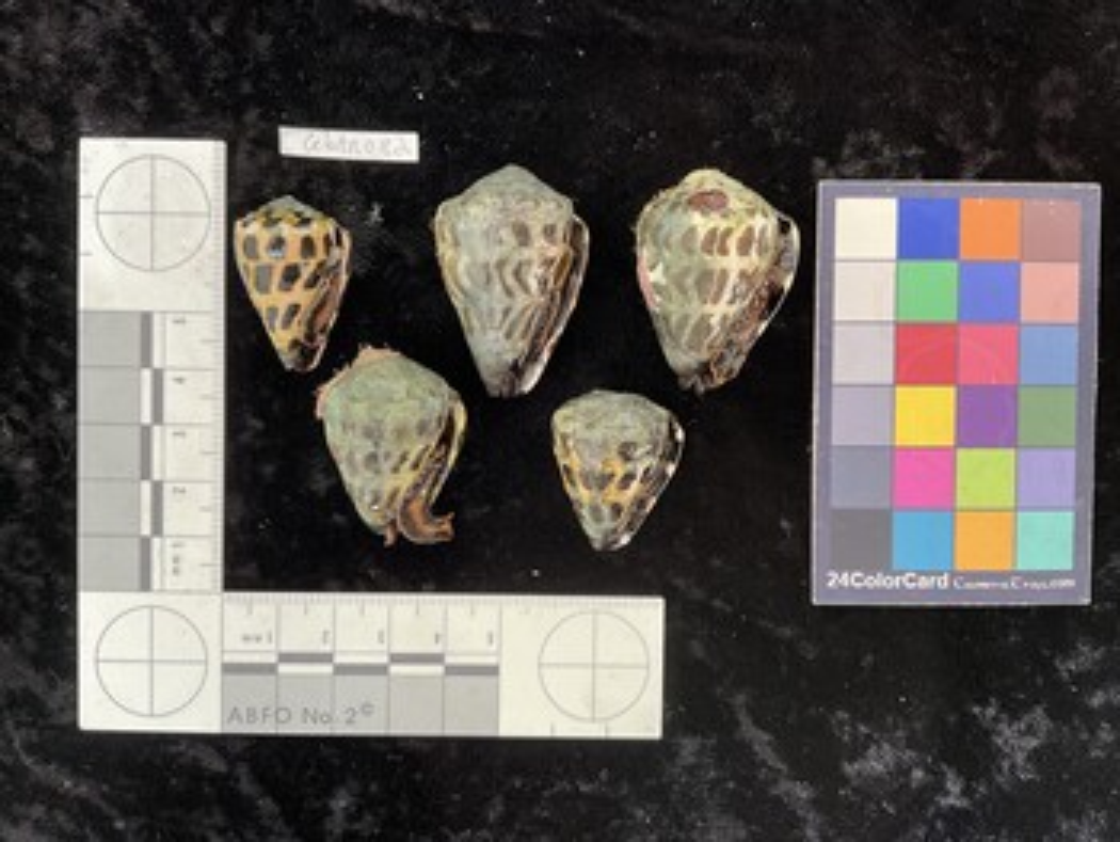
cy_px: 421
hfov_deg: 61.6
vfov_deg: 48.3
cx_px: 560
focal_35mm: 29
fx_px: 939
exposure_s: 1/60
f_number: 1.8
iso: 40
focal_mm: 3
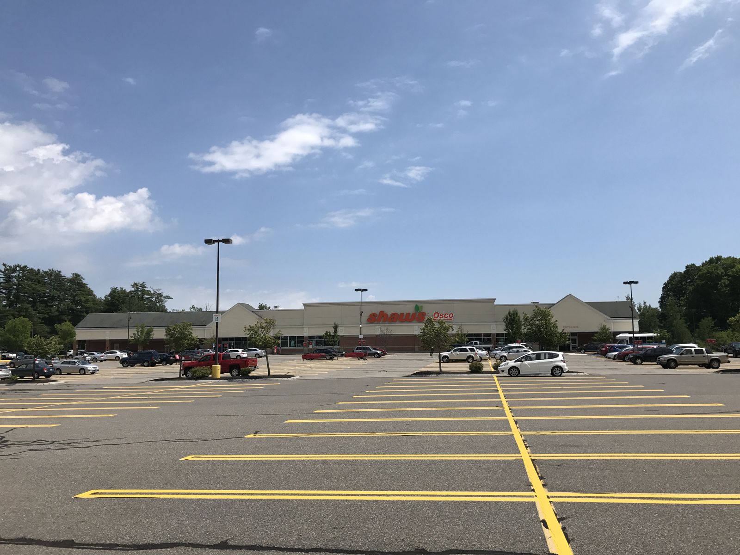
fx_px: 599
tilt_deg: +6.0
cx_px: 370
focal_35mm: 28
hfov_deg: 63.4
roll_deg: +0.8
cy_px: 278
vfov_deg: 49.7
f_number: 1.8
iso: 20
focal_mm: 3.99
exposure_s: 1/4167
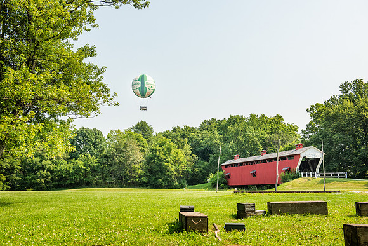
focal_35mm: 45
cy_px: 123
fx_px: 458
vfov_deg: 30.0
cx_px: 184
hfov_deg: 43.8
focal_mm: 44
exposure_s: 1/1600
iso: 320
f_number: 5.6
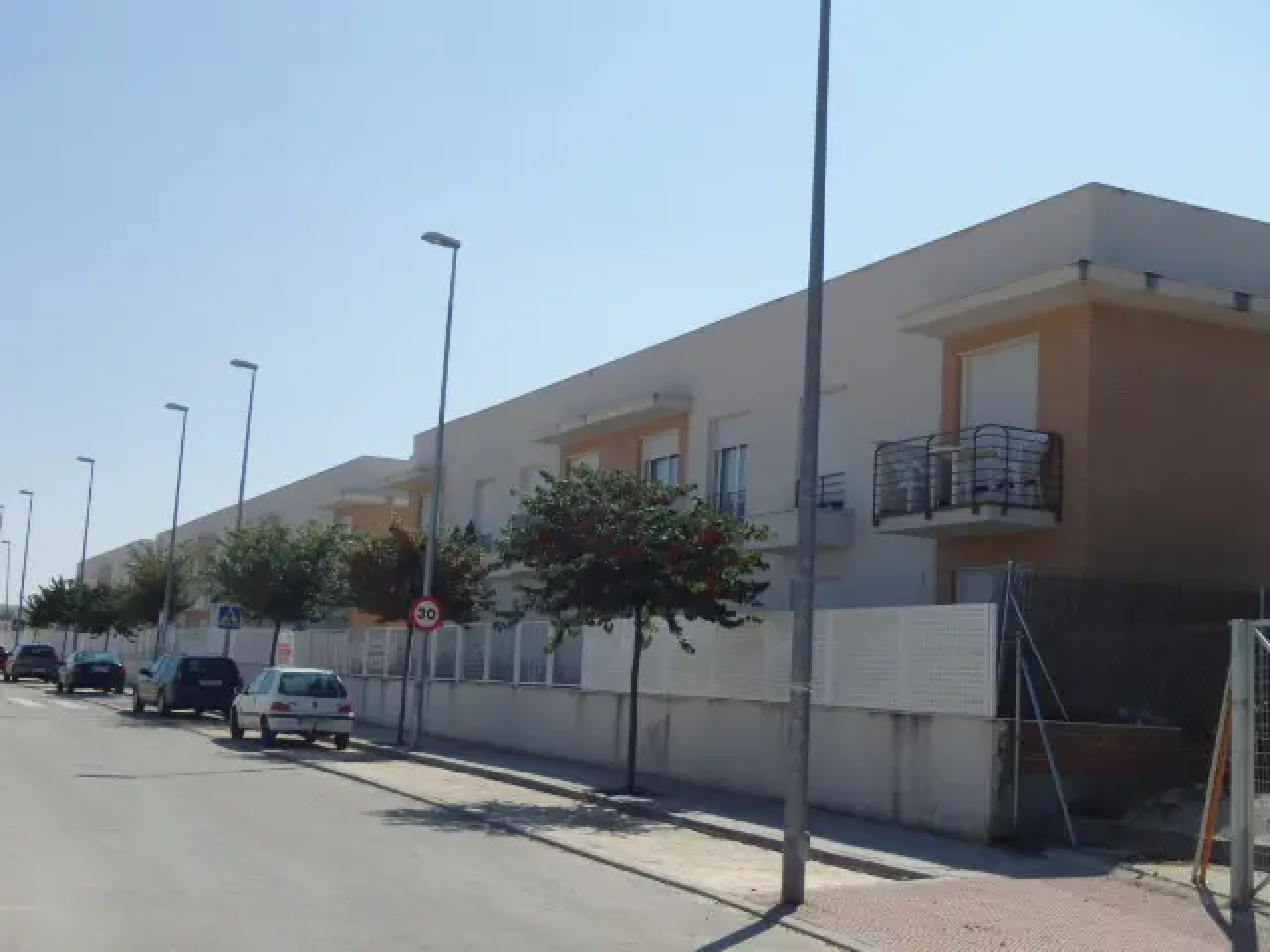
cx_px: 635
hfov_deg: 43.9
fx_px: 1578
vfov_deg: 33.6
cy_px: 476
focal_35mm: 43
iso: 125
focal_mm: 7.7
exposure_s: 1/160
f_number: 14
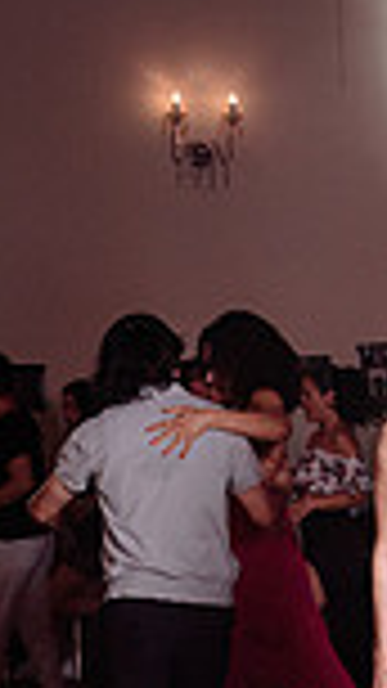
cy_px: 556
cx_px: 449
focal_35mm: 102
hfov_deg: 11.7
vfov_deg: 20.7
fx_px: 1862
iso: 200
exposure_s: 1/100
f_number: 4
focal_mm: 24
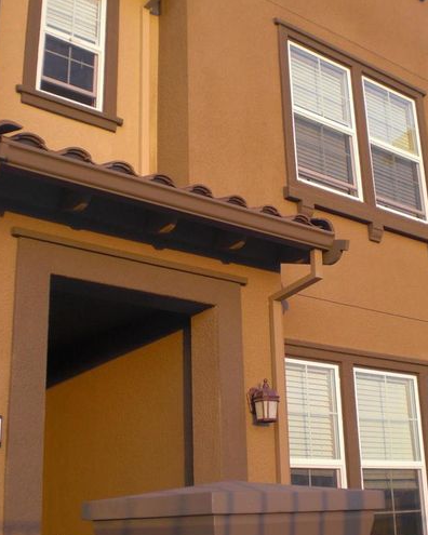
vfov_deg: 37.1
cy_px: 203
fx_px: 792
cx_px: 240
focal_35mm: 50
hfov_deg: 30.2
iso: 64
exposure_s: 1/125
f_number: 3.1
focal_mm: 6.3
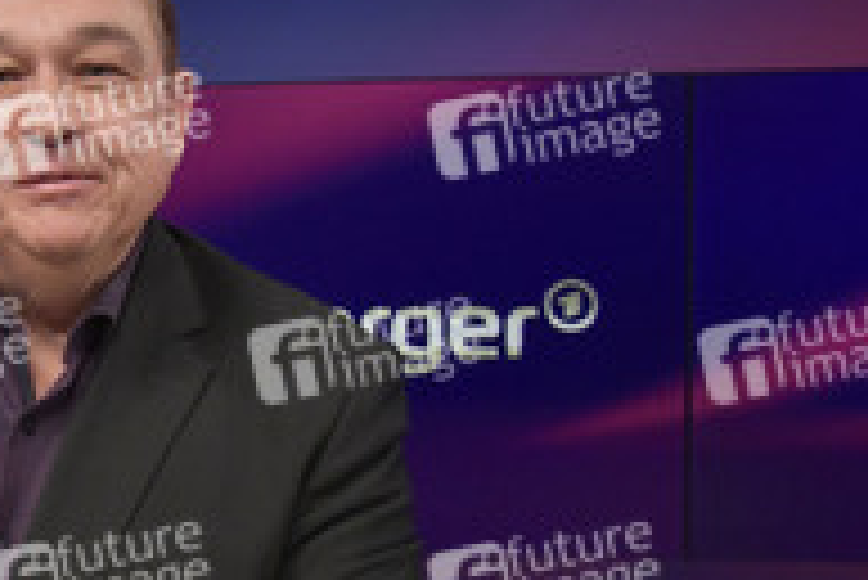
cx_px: -25
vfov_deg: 19.3
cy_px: 463
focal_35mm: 70
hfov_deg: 27.0
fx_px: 1689
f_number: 6.3
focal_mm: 30
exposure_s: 1/200
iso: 2500
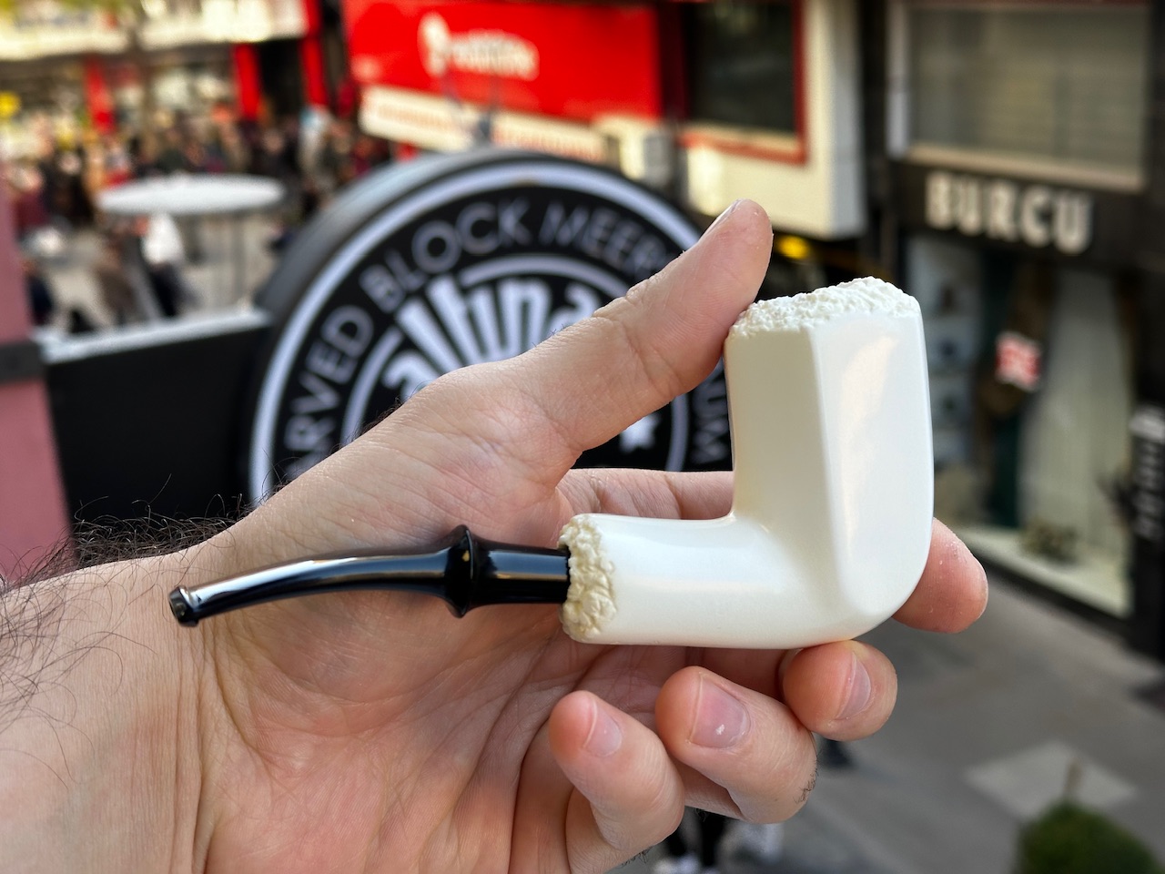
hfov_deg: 39.7
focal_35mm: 48
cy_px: 437
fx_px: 1615
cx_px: 582
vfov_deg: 30.3
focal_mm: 6.86
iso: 64
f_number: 1.78
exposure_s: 1/389
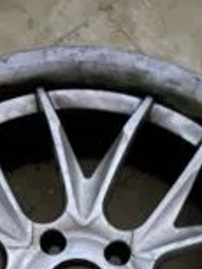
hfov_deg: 21.6
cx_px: 79
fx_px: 528
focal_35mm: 68
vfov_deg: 27.1
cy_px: 264
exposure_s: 1/2
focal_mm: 4.2
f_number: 1.6
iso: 1000
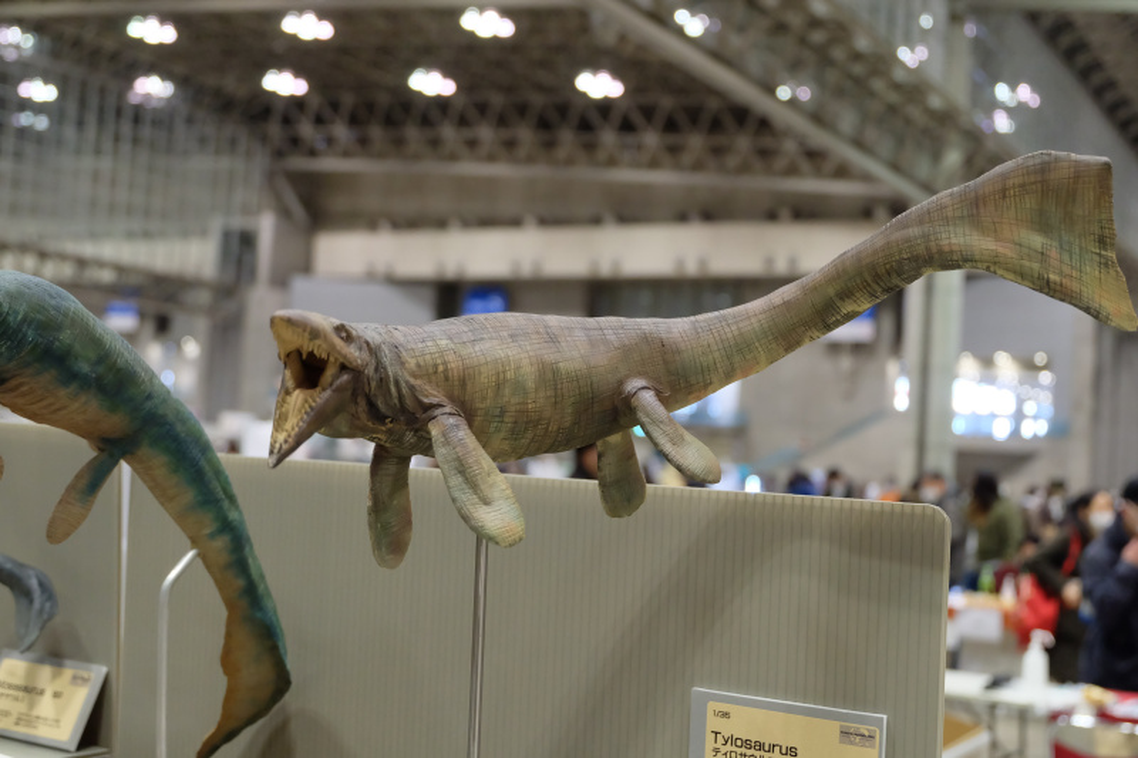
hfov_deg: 41.9
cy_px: 379
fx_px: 1485
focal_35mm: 47
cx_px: 569
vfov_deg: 28.6
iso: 3200
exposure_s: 1/58
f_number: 4.7
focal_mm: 31
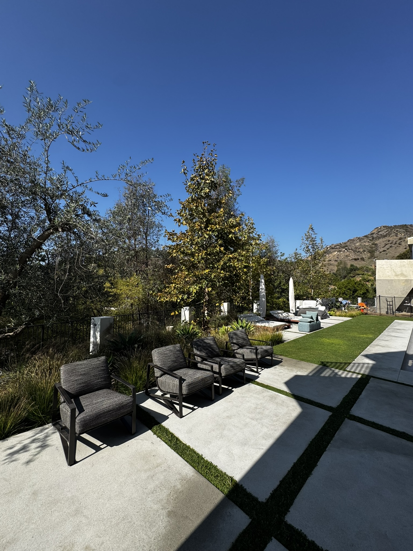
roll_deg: -0.5
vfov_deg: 102.1
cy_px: 276
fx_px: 223
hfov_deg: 85.7
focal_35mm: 14
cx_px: 206
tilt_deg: +3.1
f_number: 2.2
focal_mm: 2.22
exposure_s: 1/1323
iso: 50
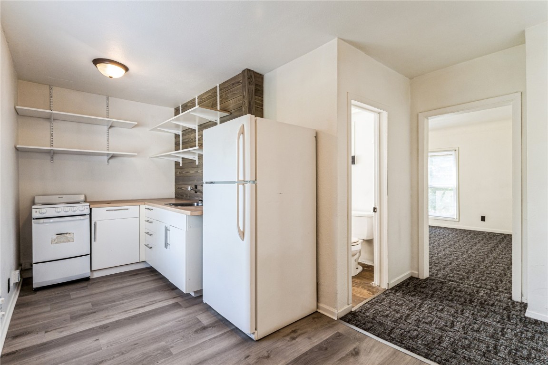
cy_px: 182
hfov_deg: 96.7
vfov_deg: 73.7
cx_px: 274
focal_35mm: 16
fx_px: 244
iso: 400
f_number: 9
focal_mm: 16
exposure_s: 1/13
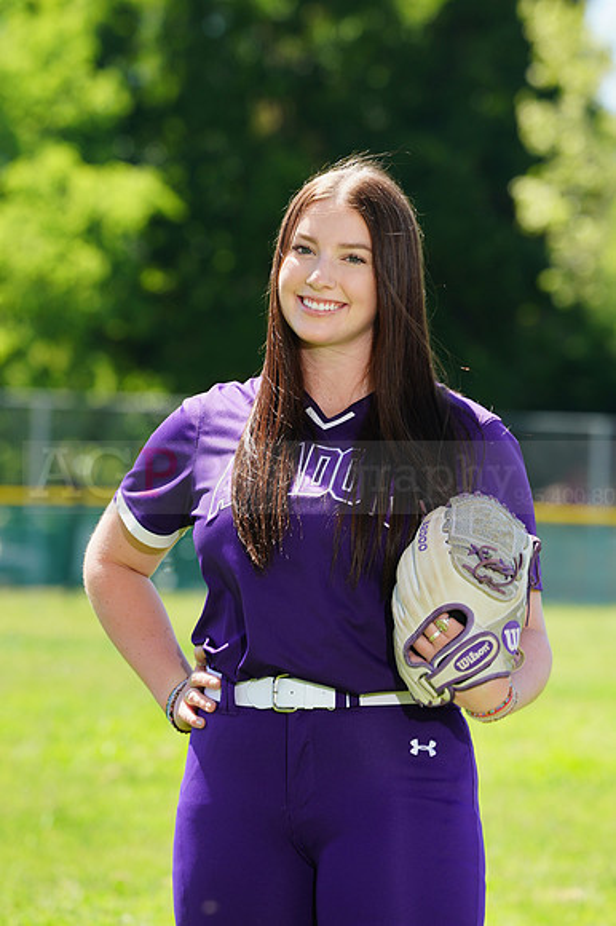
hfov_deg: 4.9
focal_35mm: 279
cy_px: 463
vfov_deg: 7.4
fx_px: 7169
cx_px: 308
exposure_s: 1/200
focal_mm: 279
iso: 200
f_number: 9
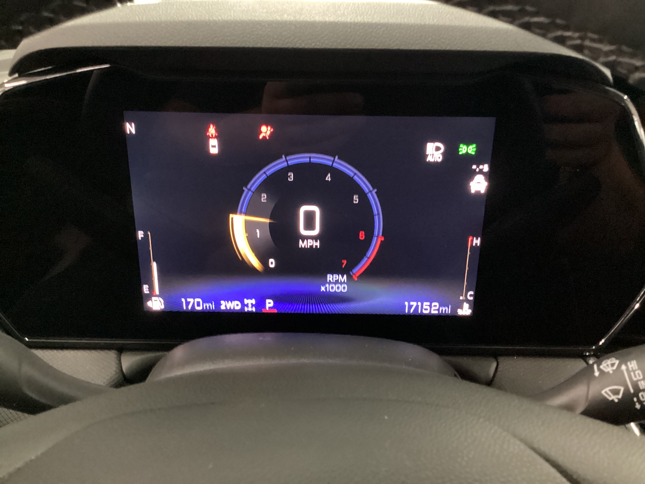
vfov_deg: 45.4
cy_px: 242
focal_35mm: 31
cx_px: 322
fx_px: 578
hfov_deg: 58.4
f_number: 2.4
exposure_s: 1/17
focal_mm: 3.3
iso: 640
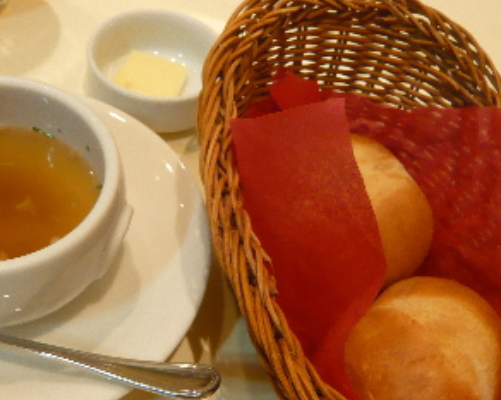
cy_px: 225
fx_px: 667
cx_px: 226
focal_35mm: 45
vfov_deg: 33.3
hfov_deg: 41.1
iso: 200
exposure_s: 1/20
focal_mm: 4.6
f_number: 2.8
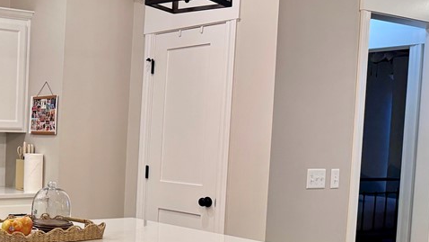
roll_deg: -2.1
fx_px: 637
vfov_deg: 21.3
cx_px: -20
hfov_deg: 33.4
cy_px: 176
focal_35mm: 56
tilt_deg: -4.8
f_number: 1.78
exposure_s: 1/120
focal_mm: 6.76
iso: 160
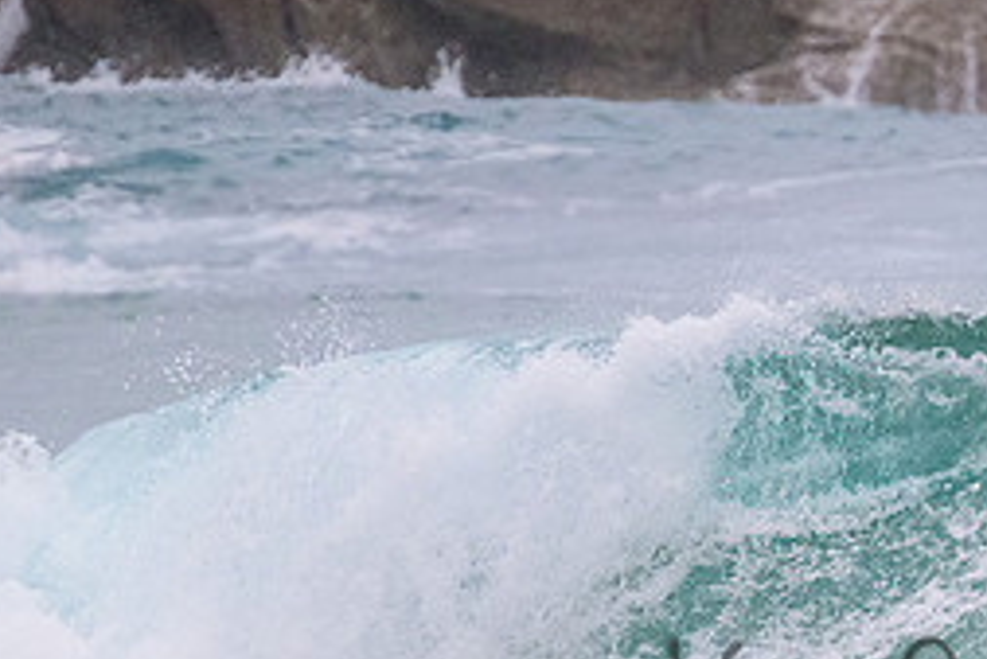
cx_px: 1069
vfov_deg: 0.7
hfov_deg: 1.1
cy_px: 665
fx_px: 50391
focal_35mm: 1837
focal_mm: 800
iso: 5000
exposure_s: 1/1250
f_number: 11
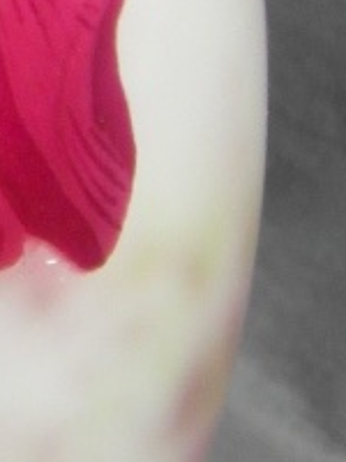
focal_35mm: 192
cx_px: -464
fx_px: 2559
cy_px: -367
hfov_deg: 7.3
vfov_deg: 9.8
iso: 80
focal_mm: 5.3
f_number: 5.6
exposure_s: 1/350
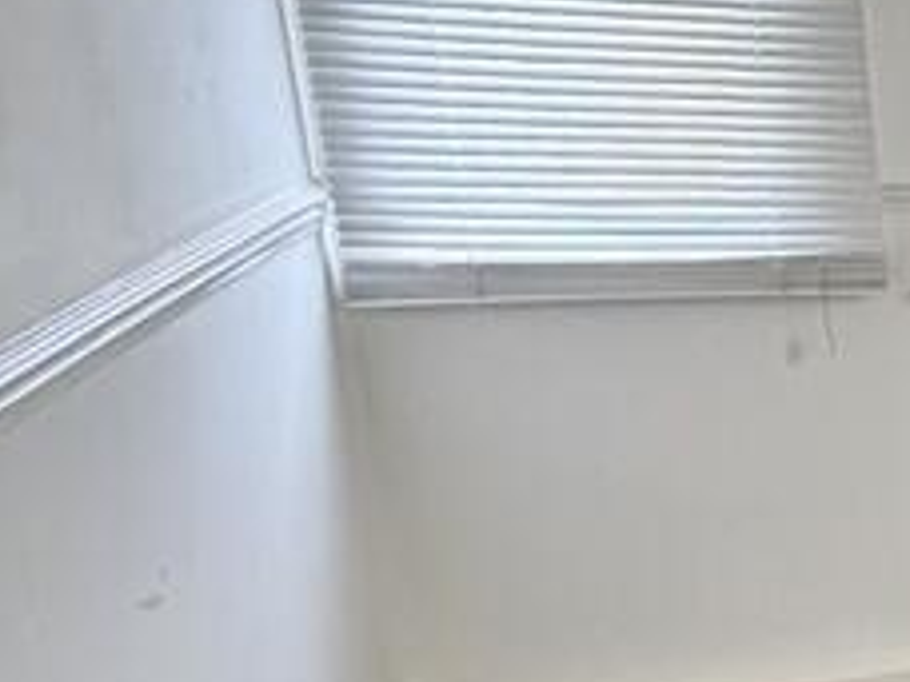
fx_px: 1656
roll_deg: -2.5
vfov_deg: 23.2
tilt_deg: -16.6
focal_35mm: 63
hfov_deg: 21.6
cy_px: 455
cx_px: 1585
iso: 320
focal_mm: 2.22
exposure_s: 1/84
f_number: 2.2
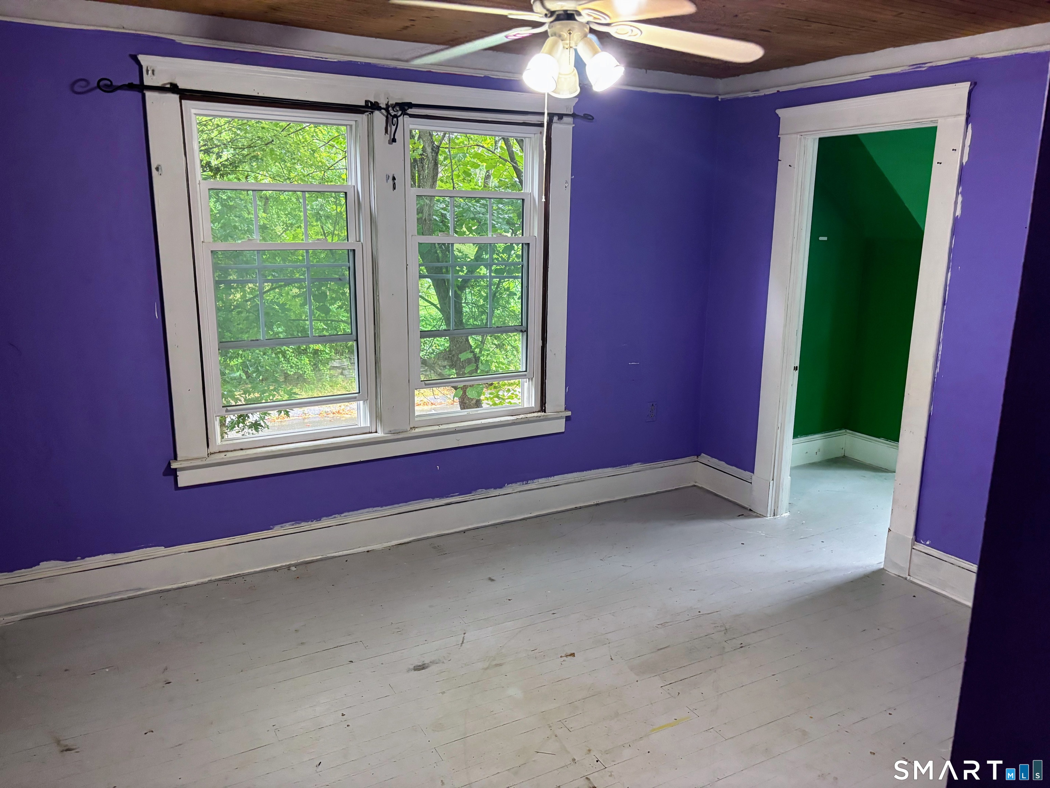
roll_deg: -1.1
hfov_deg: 67.3
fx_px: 789
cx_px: 525
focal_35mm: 26
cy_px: 394
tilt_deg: -11.8
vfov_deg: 53.1
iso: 400
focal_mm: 5.96
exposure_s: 1/60
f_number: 1.6
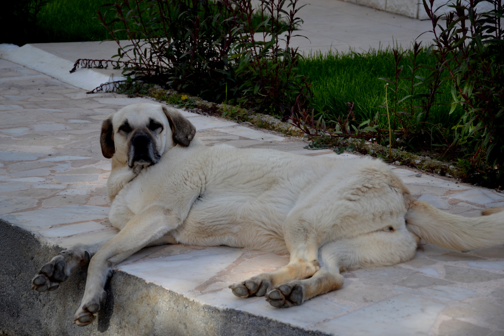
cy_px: 168
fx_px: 1680
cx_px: 252
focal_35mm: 120
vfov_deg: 11.4
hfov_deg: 17.1
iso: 100
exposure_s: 1/200
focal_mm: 80
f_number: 7.1
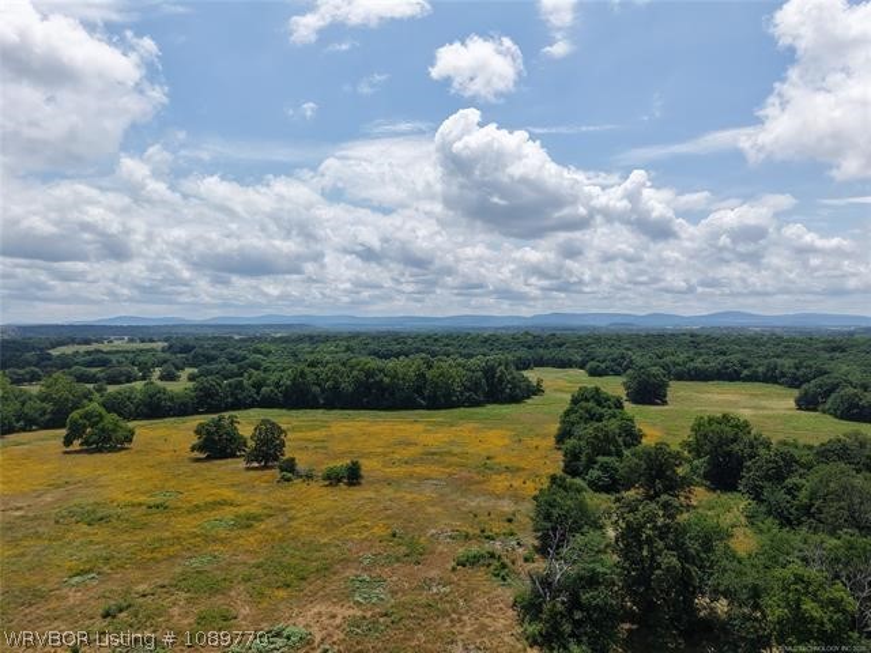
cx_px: 436
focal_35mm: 24
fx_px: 604
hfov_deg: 71.6
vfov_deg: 56.8
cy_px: 326
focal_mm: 8.67
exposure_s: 1/6400
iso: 190
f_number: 1.8
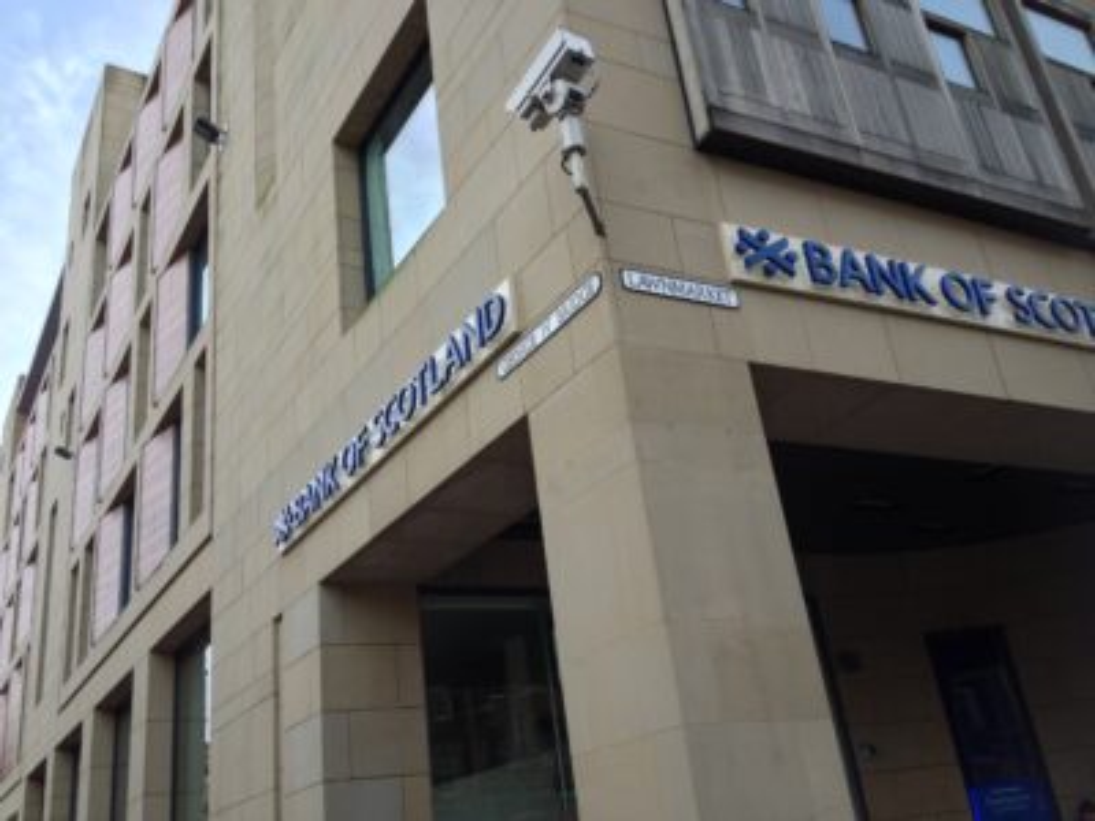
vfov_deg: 40.7
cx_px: 548
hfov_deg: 52.6
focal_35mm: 35
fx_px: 1107
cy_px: 410
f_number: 2.4
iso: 50
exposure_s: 1/207
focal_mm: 4.28
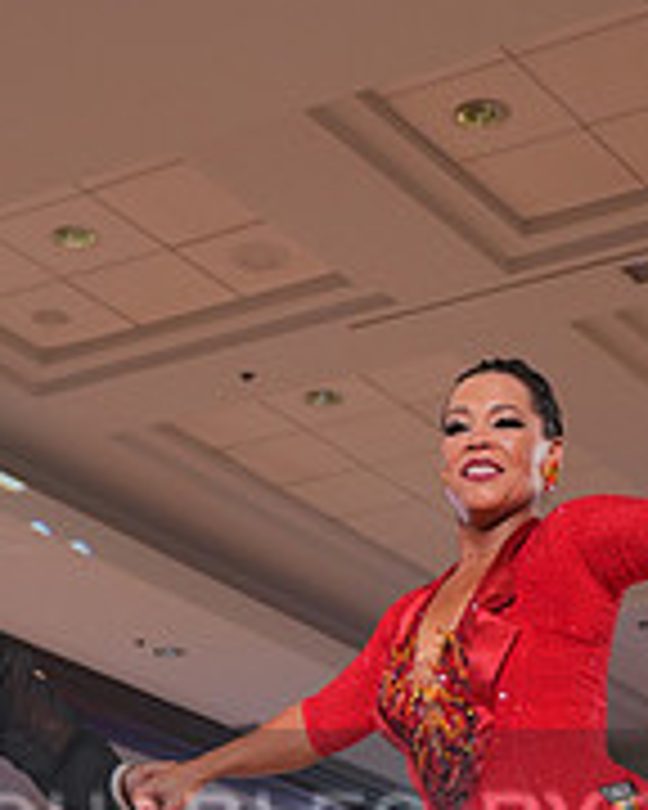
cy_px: 882
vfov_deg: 18.0
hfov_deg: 14.9
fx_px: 2469
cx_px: 254
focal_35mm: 103
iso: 1000
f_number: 2.8
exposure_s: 1/400
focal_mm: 34
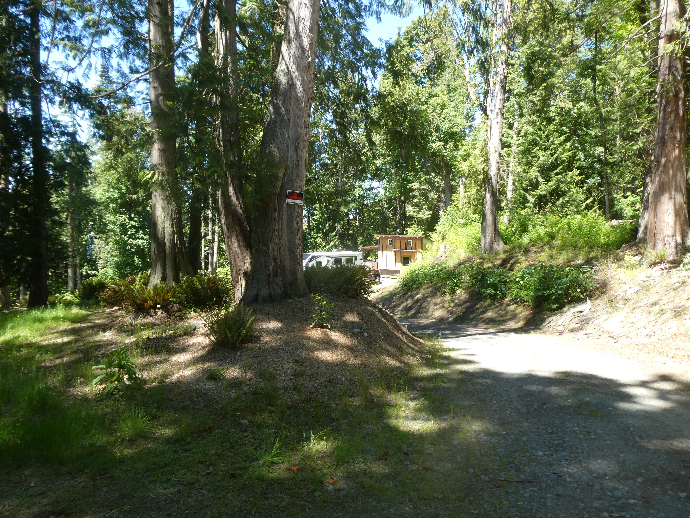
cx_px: 345
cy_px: 259
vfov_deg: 56.8
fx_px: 478
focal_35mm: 24
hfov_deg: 71.6
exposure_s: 1/160
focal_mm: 4.3
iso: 80
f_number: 3.3
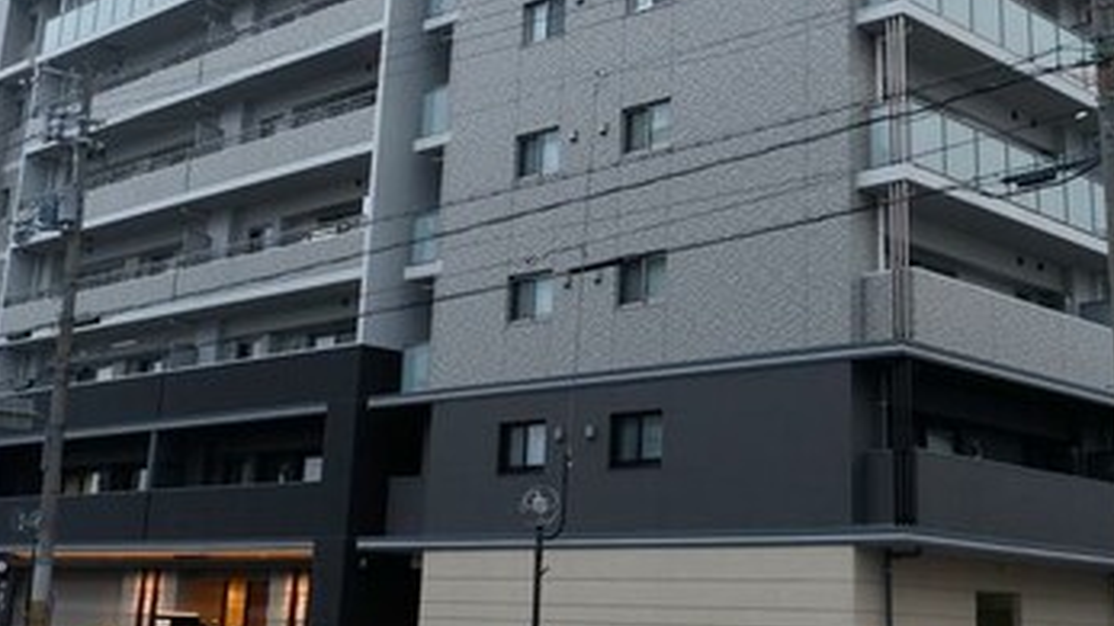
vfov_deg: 22.6
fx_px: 1536
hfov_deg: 39.8
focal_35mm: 52
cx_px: 607
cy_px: 101
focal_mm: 16.6
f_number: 3.6
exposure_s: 1/56
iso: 400
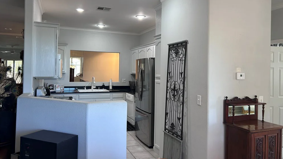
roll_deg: -2.1
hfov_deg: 66.1
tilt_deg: +1.2
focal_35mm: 29
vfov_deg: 40.1
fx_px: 218
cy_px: 67
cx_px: 142
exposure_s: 1/60
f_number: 1.5
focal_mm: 5.7
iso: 80
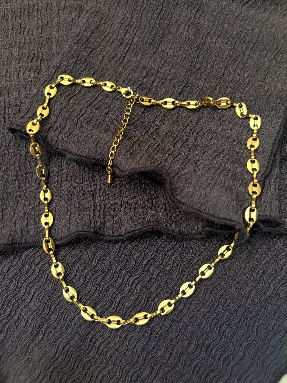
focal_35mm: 27
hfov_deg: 51.4
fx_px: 298
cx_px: 140
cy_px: 185
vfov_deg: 65.3
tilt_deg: -74.3
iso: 125
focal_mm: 5.96
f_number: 1.6
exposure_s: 1/151
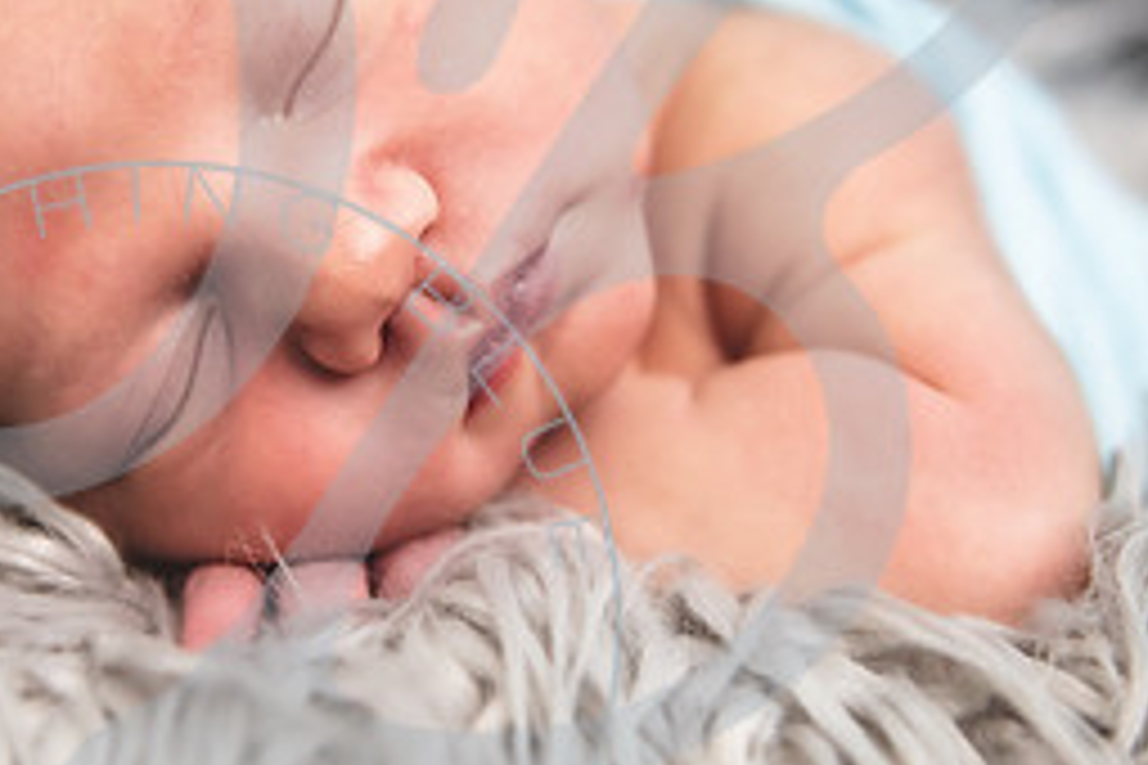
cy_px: 245
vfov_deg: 15.0
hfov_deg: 22.3
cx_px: 383
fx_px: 2902
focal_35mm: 91
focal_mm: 40
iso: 2500
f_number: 2.8
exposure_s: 1/100
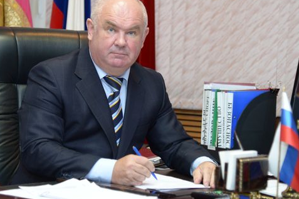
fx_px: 914
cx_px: 131
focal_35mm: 110
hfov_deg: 18.6
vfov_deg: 12.4
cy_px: 77
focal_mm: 75
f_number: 4
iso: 1600
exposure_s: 1/160
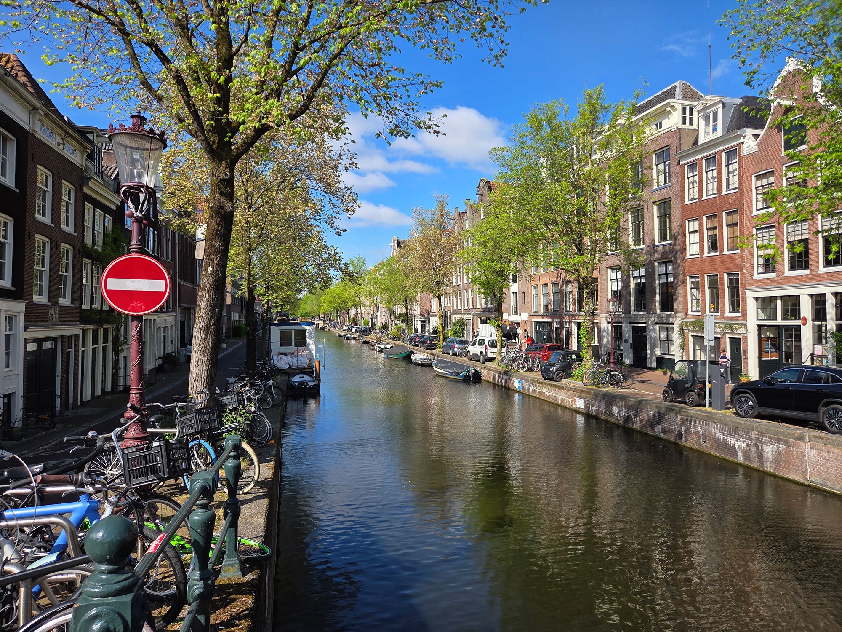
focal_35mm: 23
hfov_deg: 73.9
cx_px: 421
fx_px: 559
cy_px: 316
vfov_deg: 58.9
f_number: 1.8
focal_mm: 5.4
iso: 80
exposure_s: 1/3502
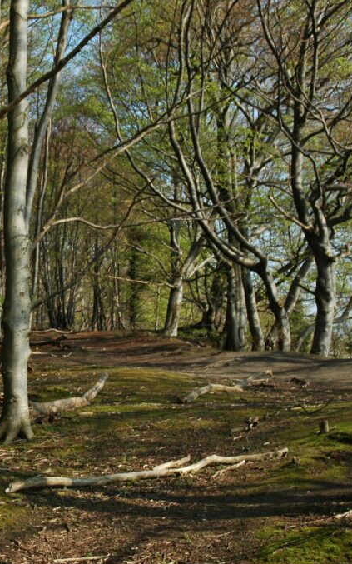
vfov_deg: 35.2
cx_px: -46
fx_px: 887
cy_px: 283
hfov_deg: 21.2
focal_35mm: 58
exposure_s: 1/250
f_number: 8
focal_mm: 25
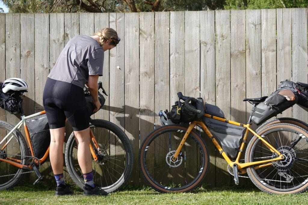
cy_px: 102
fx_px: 556
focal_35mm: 65
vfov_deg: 20.9
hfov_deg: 31.0
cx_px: 154
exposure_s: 1/320
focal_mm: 23.86
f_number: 4
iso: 100
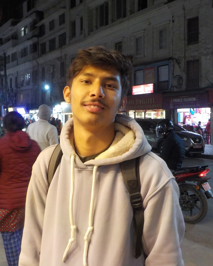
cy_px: 130
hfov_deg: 37.3
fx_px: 315
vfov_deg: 45.8
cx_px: 97
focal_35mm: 40
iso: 400
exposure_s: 1/25
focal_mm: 4.1
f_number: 3.3
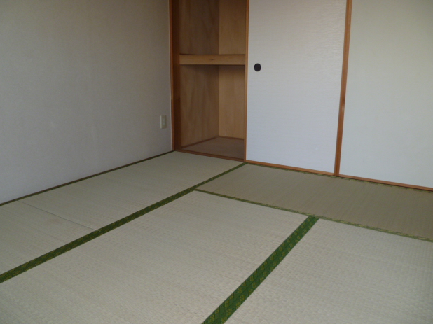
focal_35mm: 29
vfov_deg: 48.2
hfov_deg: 61.7
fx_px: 363
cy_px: 162
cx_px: 209
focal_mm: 5
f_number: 2.8
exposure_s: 1/30
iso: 100
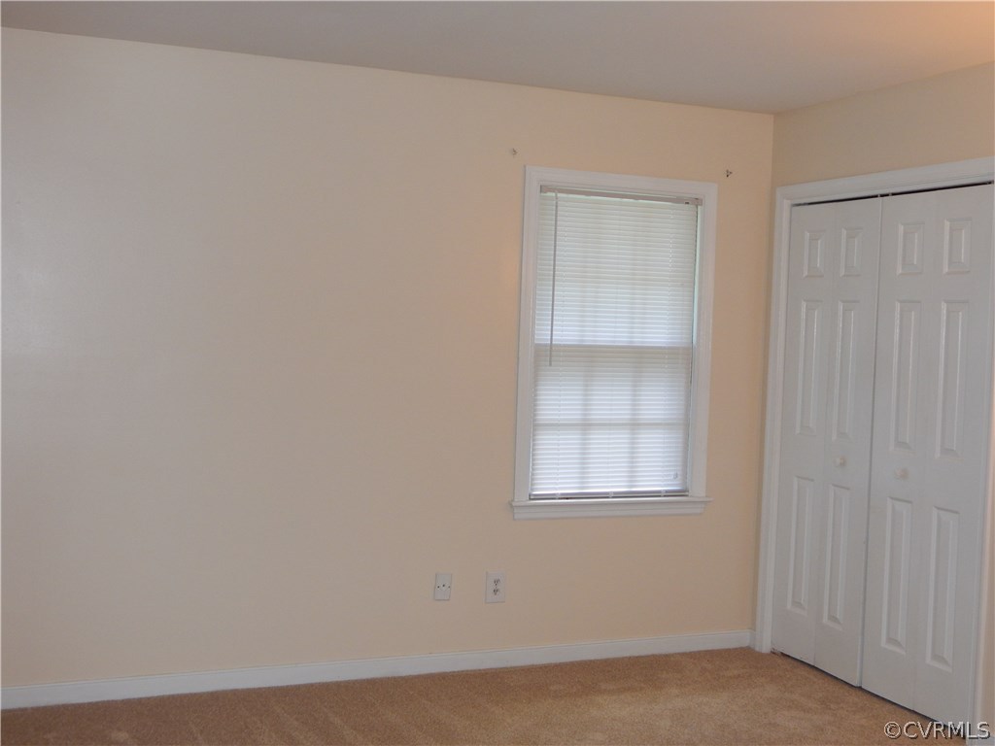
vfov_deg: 33.6
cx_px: 498
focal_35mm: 43
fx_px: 1236
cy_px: 373
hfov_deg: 43.9
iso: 200
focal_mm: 7.7
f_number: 3.6
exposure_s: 1/30
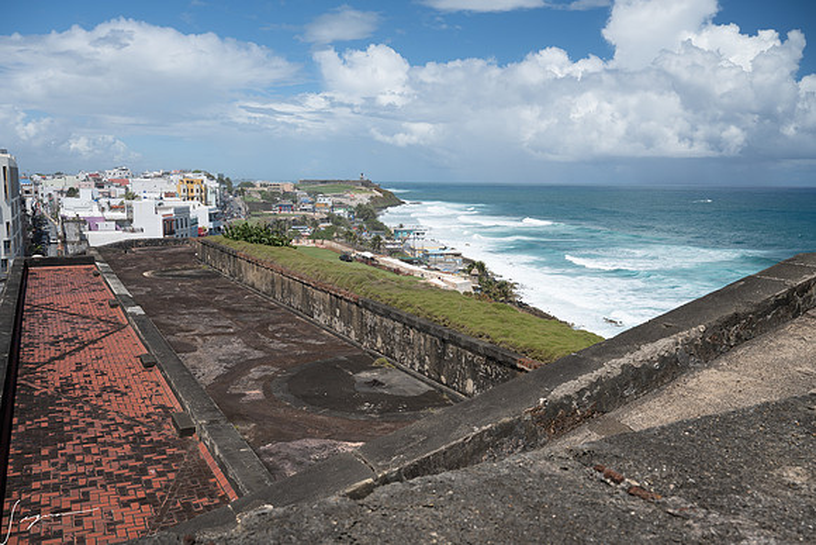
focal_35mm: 32
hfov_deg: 59.5
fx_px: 714
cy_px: 272
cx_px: 408
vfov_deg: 41.7
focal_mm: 31.5
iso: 64
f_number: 8
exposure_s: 1/125
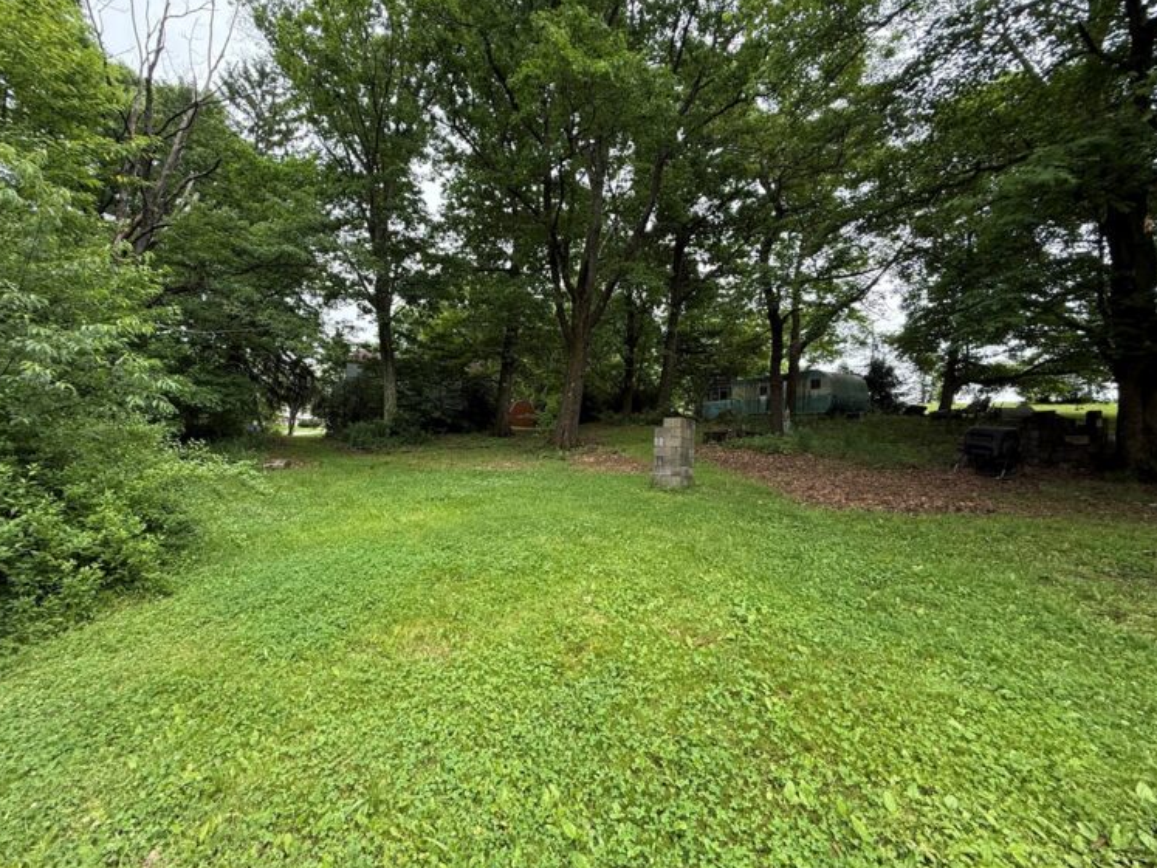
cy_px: 431
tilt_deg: +1.1
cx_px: 545
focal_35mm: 15
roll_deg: -4.0
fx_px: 501
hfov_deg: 98.1
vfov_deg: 81.7
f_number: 2.2
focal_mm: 2.22
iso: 64
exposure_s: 1/408
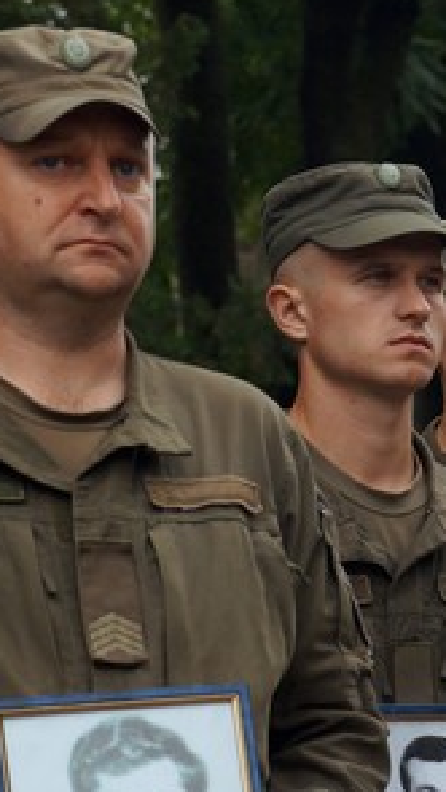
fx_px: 3909
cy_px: 611
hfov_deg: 6.5
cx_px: 578
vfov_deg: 11.5
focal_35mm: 186
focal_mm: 50
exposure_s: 1/320
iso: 100
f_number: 5.6
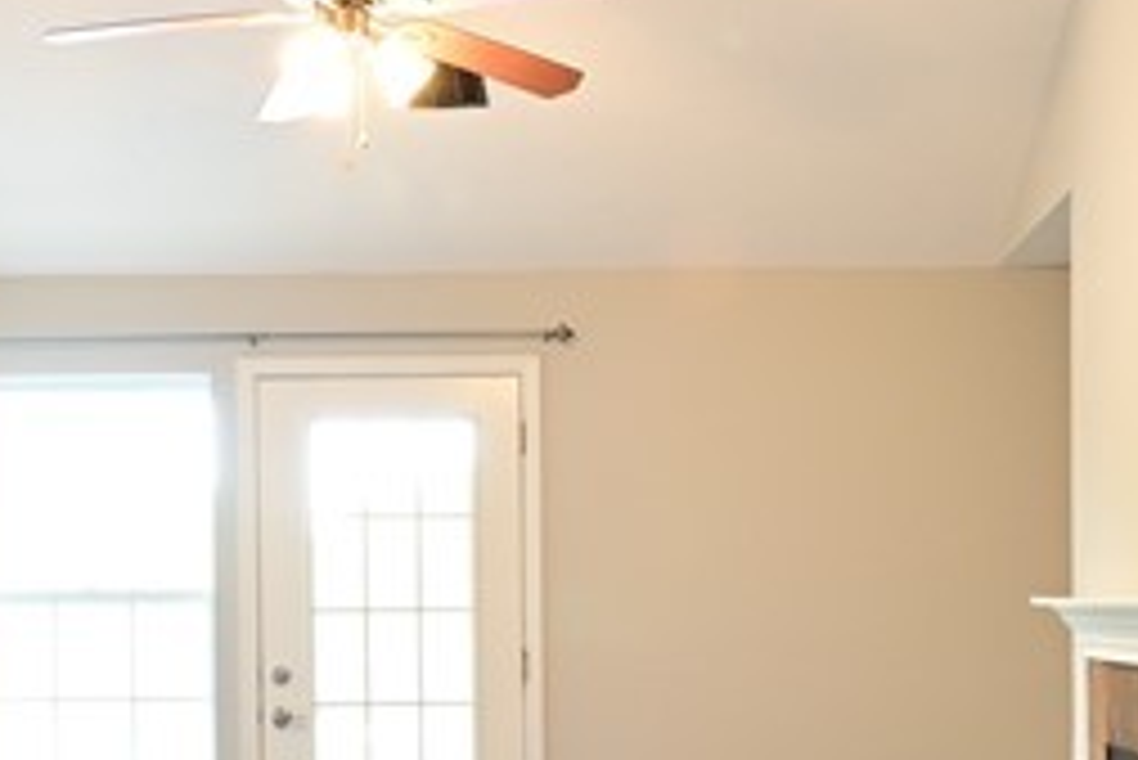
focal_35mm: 60
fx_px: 1898
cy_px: 625
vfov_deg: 22.3
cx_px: 666
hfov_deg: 33.3
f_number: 9
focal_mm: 14
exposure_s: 1/8
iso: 1000
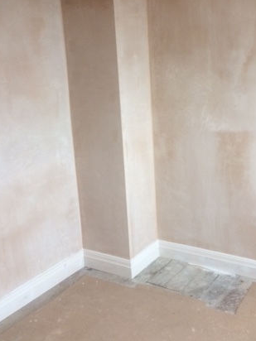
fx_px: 444
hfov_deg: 32.0
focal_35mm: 45
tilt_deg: -13.5
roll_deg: +1.9
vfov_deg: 41.8
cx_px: 162
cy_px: 130
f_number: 2.2
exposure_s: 1/33
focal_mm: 4.15
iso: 100
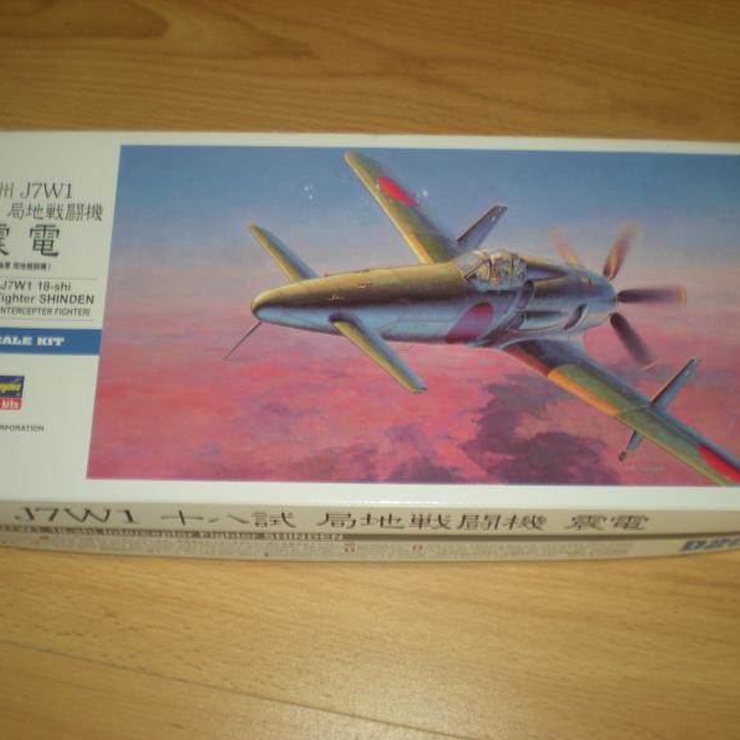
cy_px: 371
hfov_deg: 37.5
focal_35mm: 45
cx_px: 350
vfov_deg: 37.6
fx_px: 1088
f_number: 3.1
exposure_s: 1/33.4
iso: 64
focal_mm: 6.3
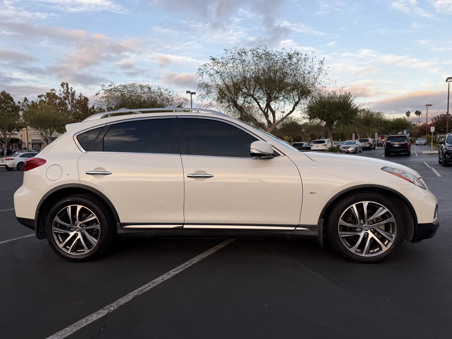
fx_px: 313
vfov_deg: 56.8
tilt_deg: -4.9
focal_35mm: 24
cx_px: 226
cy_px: 170
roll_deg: +1.3
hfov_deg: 71.6
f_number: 1.78
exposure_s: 1/689
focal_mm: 6.76
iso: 80
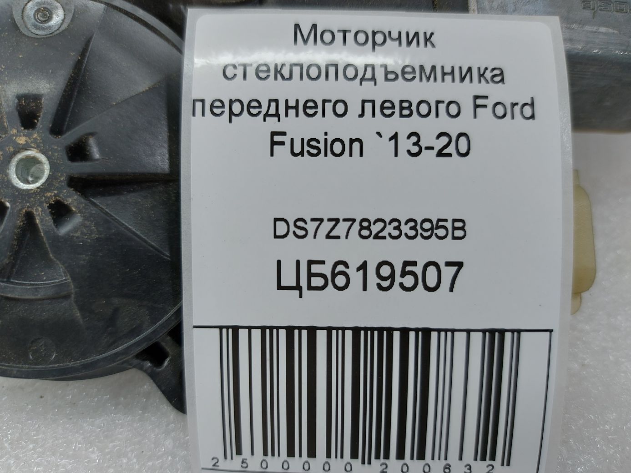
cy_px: 236
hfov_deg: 71.6
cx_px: 316
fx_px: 437
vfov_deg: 56.8
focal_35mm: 24
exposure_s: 1/50
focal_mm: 5.23
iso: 32
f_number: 1.8
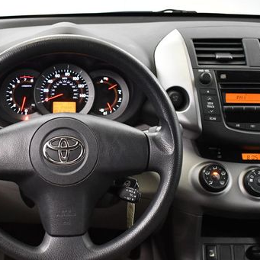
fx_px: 501
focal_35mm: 59
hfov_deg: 28.6
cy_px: 130
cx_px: 64
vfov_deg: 29.1
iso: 3200
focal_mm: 25
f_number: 4
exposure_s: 1/60
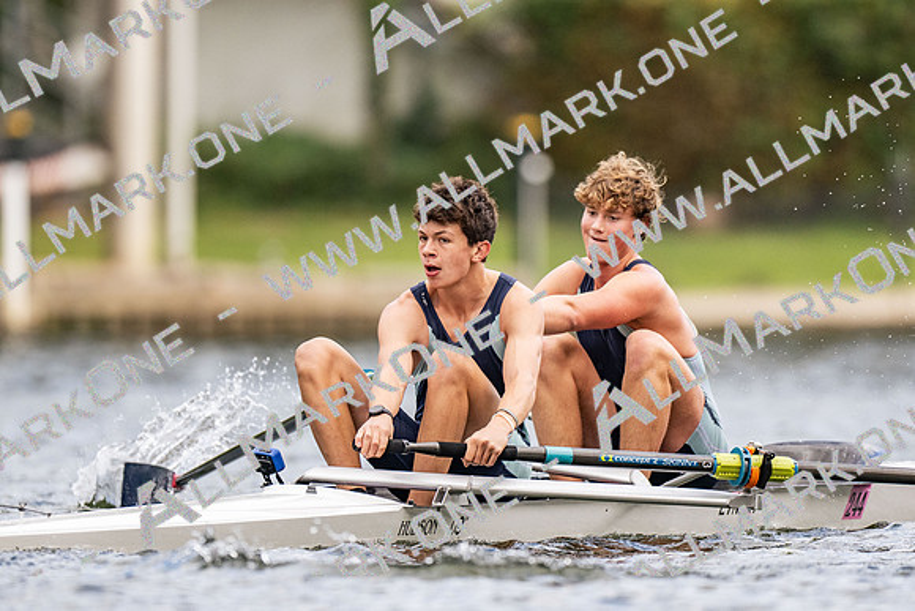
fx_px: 22891
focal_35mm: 900
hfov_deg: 2.3
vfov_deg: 1.5
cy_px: 306
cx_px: 458
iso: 560
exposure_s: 1/2500
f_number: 4
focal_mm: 600
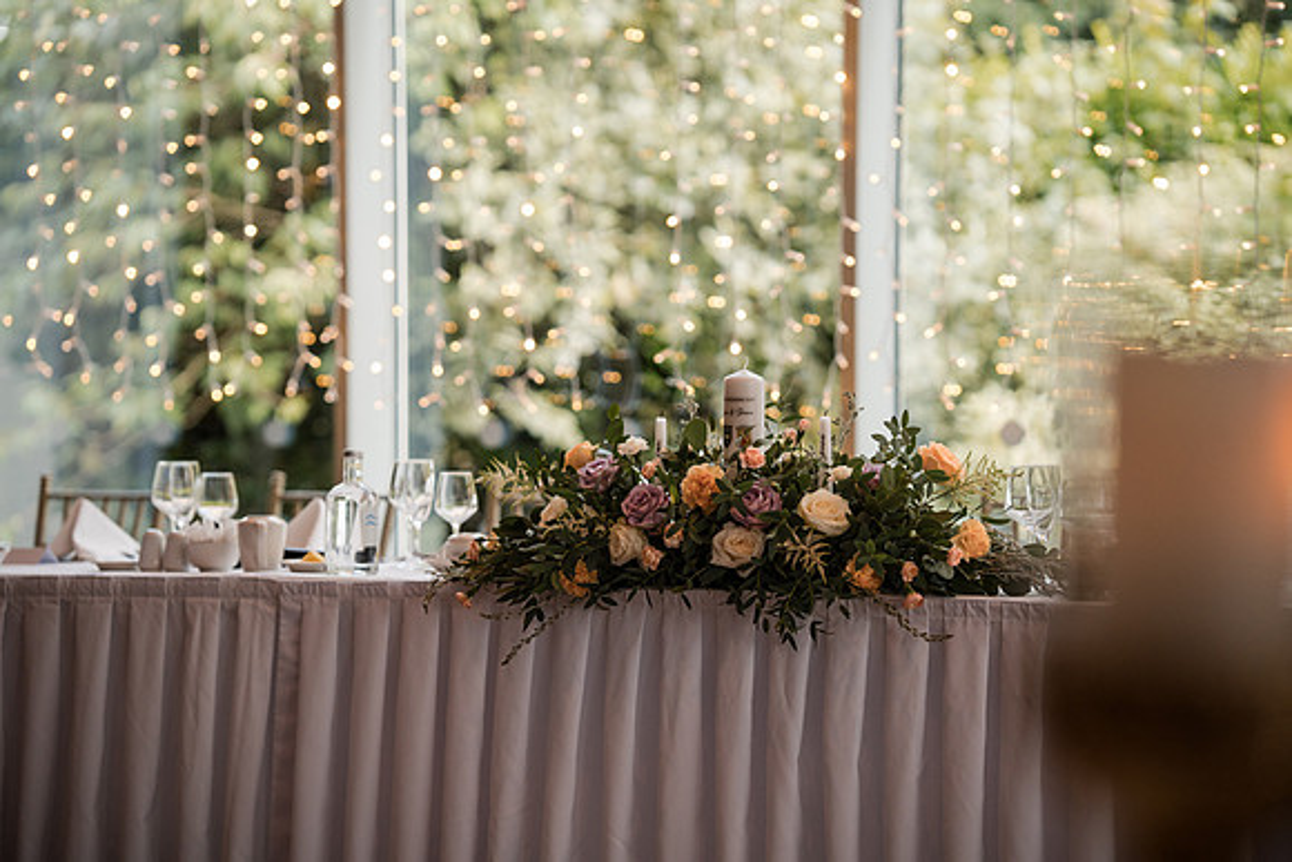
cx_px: 646
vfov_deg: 16.1
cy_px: 431
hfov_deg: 23.9
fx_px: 3051
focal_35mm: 85
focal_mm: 85
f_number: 2.2
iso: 1000
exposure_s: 1/1000
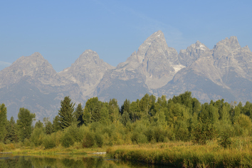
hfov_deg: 25.6
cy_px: 132
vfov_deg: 17.2
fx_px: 553
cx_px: 155
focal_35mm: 79
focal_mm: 50
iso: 64
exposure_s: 1/80
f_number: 11
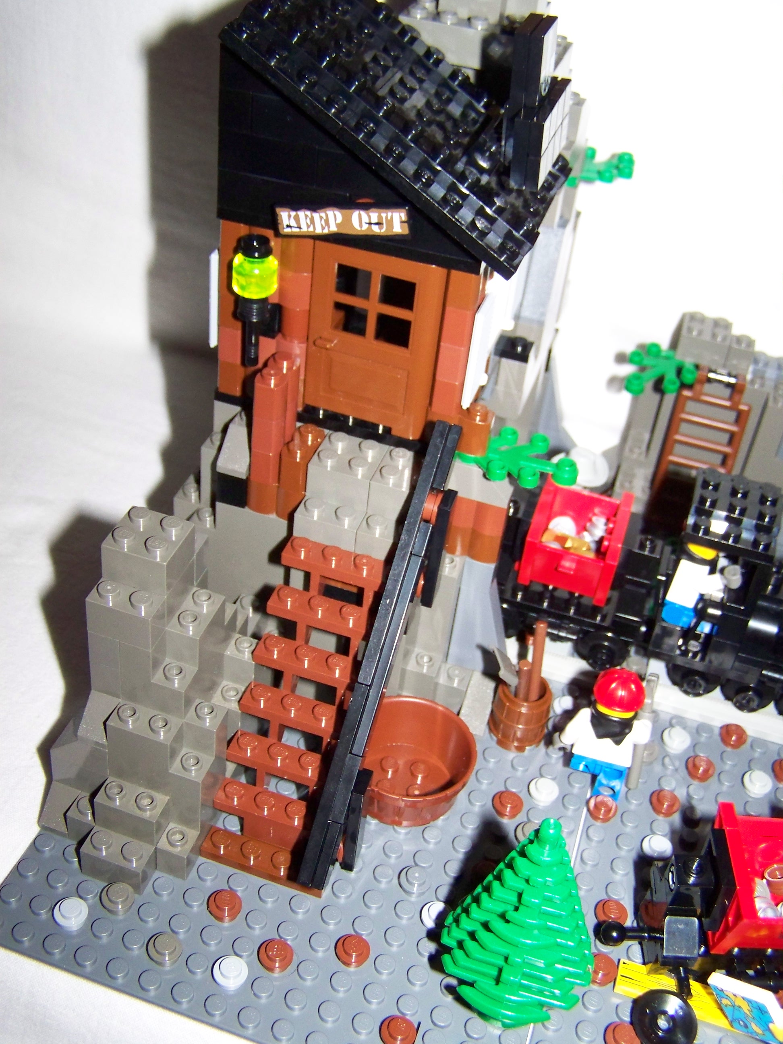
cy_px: 522
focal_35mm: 38
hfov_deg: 37.7
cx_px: 392
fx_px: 1146
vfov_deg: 49.0
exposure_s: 1/30
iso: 200
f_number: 2.8
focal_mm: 6.3
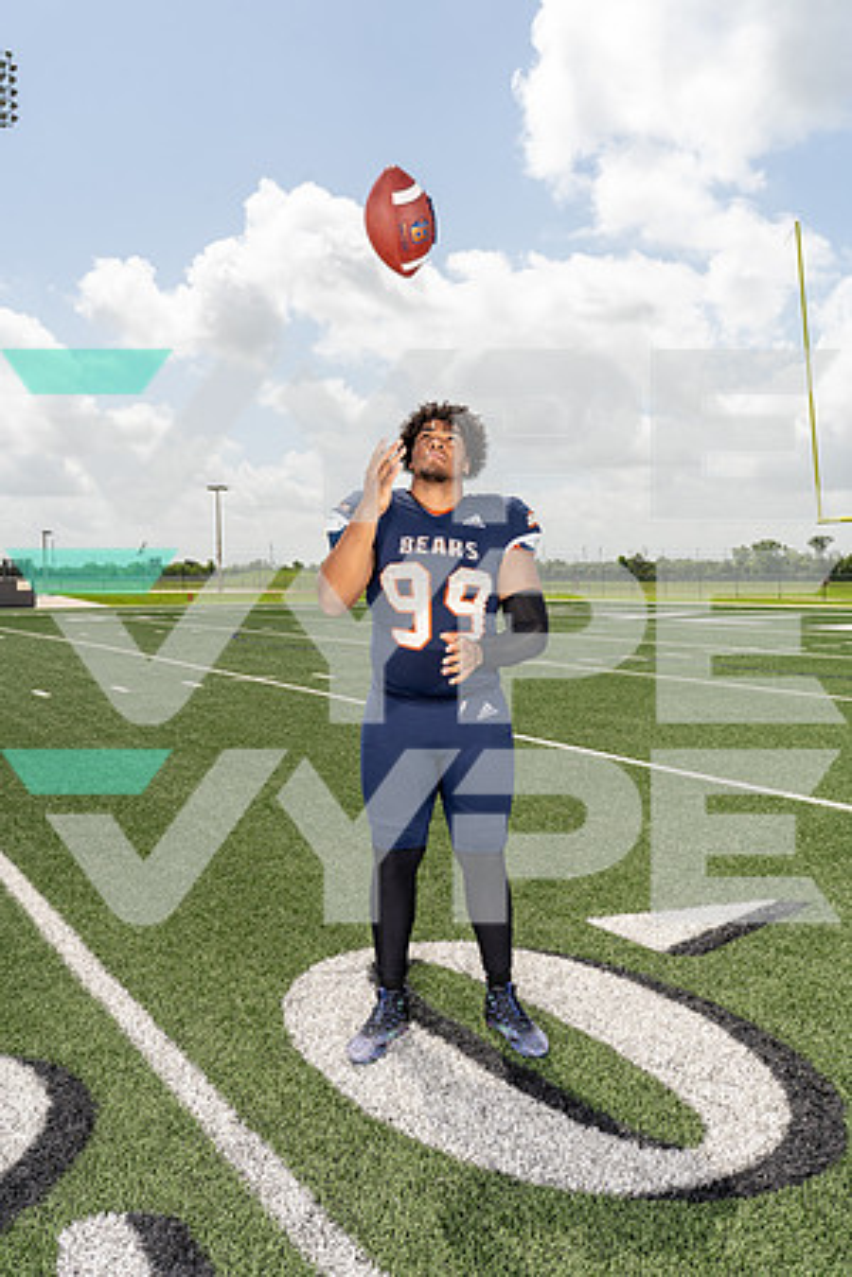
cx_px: 426
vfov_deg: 60.3
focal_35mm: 31
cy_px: 638
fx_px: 1100
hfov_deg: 42.3
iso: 100
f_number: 8
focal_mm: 31
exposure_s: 1/250
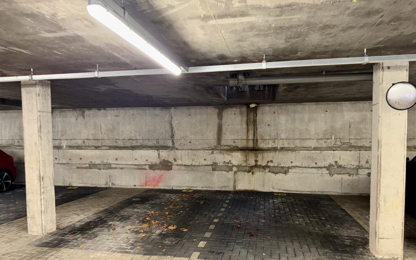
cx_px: 208
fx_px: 295
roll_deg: +0.2
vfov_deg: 47.3
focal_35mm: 26
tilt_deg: -3.8
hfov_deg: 70.4
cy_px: 156
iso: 100
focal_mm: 6.76
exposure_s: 1/17
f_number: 1.78
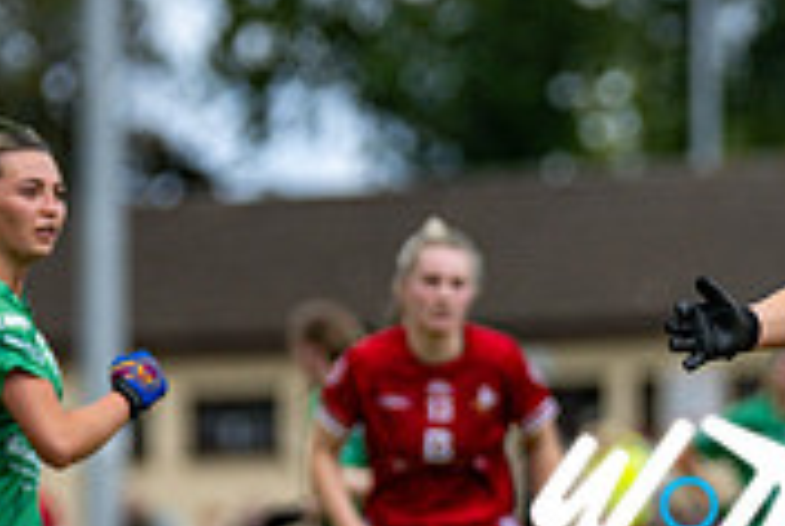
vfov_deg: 1.9
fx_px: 15814
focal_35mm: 724
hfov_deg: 2.8
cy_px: 604
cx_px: 687
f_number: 2.8
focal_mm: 220
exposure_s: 1/6400
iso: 360
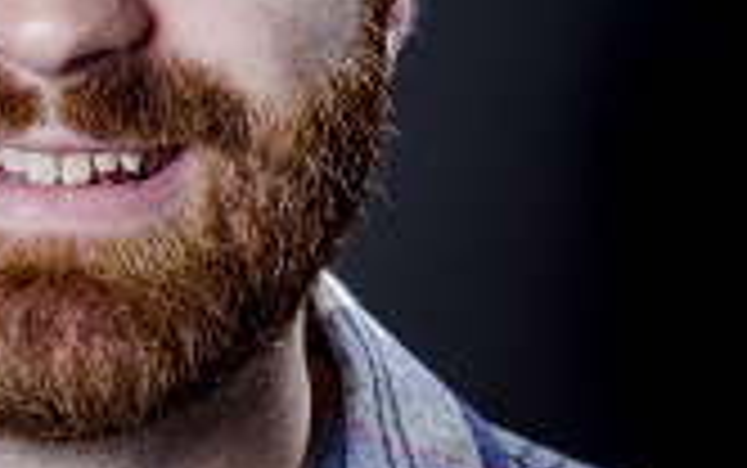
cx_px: 20
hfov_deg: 8.4
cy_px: 340
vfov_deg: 5.3
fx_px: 5083
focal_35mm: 250
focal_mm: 55
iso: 100
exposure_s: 1/125
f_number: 9
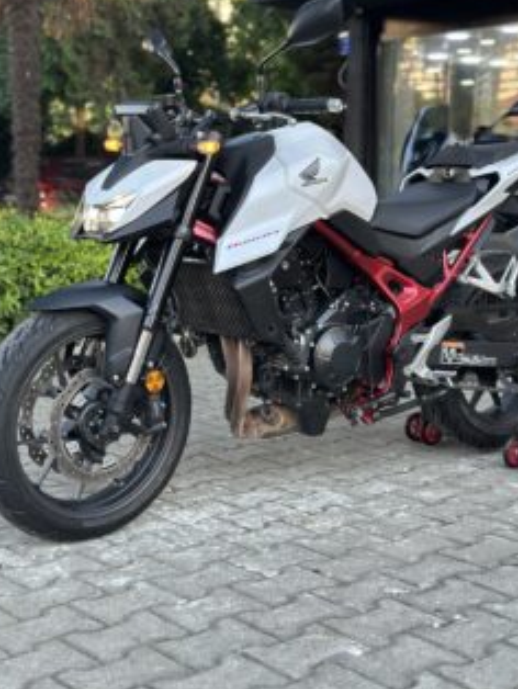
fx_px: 1136
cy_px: 306
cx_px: 272
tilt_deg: -4.7
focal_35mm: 57
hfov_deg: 25.7
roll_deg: +0.0
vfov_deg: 33.7
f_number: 1.78
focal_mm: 6.86
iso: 64
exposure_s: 1/100
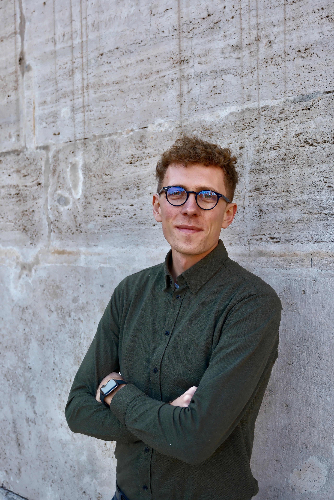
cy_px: 250
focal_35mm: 43
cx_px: 167
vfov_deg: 45.4
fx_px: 598
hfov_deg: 31.2
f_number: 4
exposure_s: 1/125
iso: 100
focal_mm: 28.7
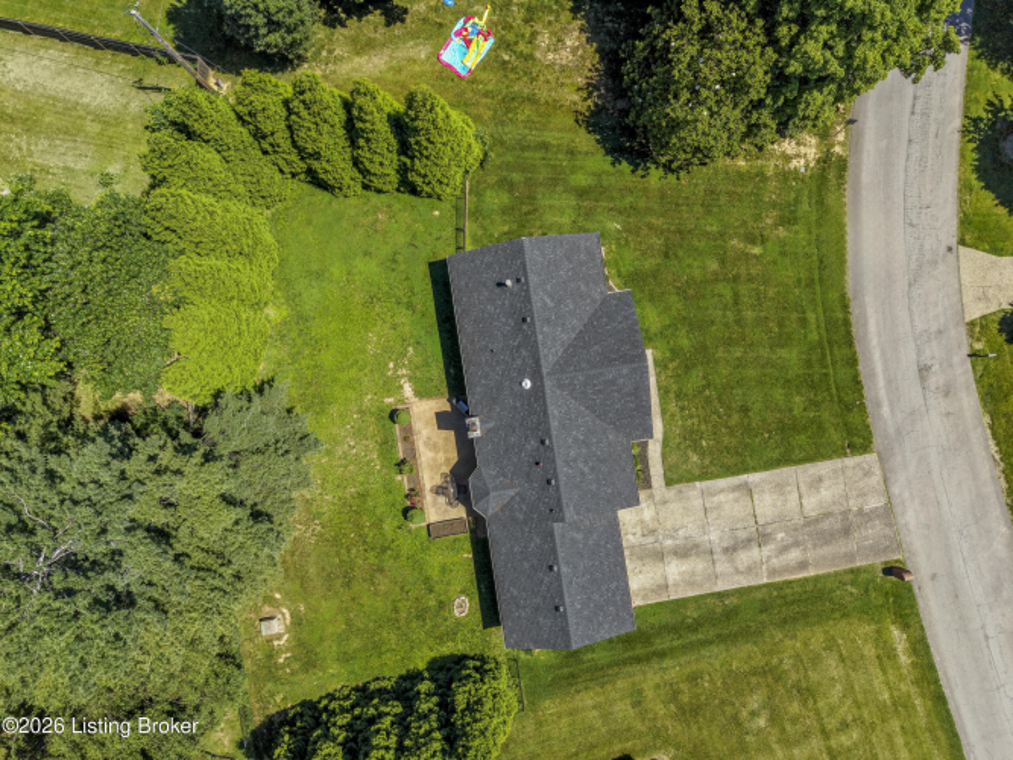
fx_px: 702
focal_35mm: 24
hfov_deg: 71.6
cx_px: 506
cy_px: 380
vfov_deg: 56.8
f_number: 1.8
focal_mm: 8.67
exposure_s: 1/2500
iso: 100
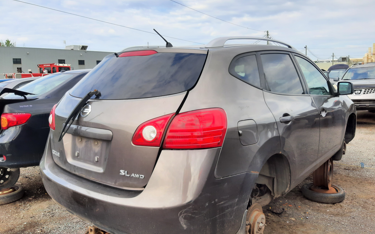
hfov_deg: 66.5
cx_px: 188
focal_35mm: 28
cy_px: 112
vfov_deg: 44.5
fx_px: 286
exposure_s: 1/695
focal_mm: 3.92
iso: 40
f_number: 1.7
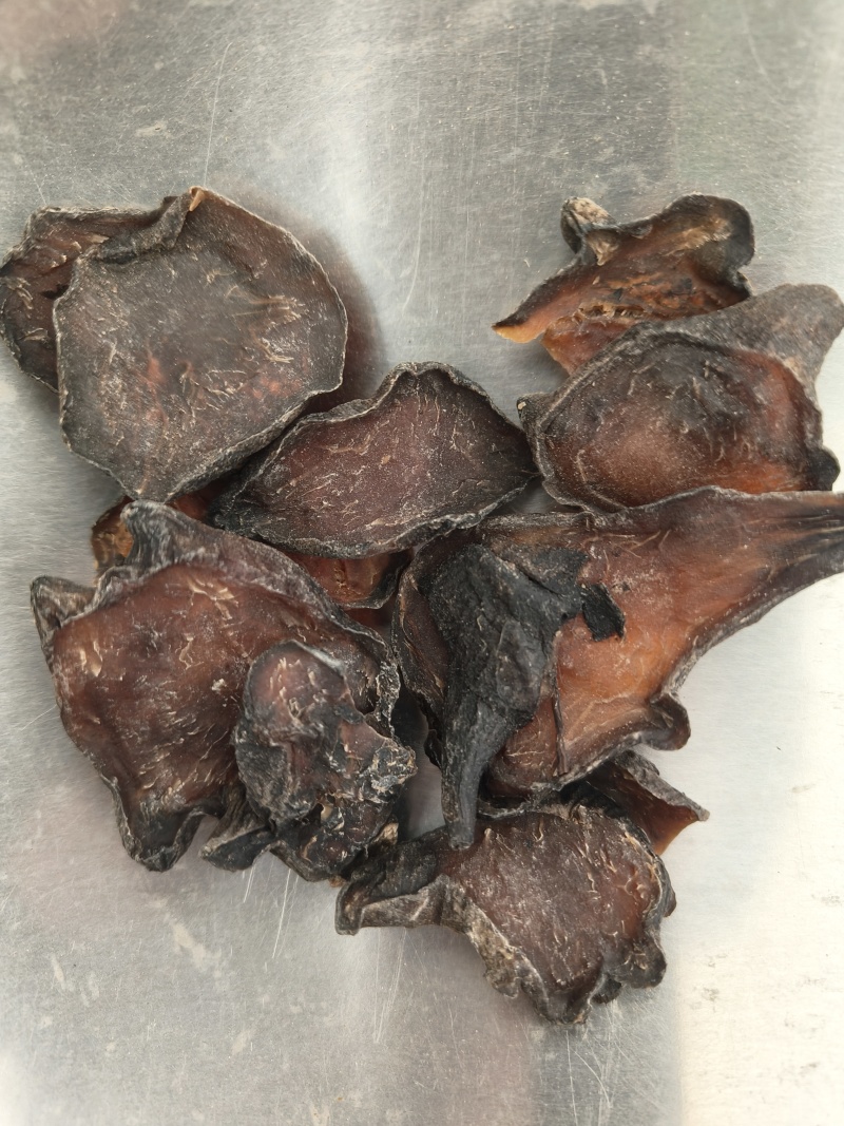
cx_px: 422
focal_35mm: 24
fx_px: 780
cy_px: 563
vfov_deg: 71.6
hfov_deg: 56.8
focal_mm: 5.59
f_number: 1.8
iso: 200
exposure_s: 1/82
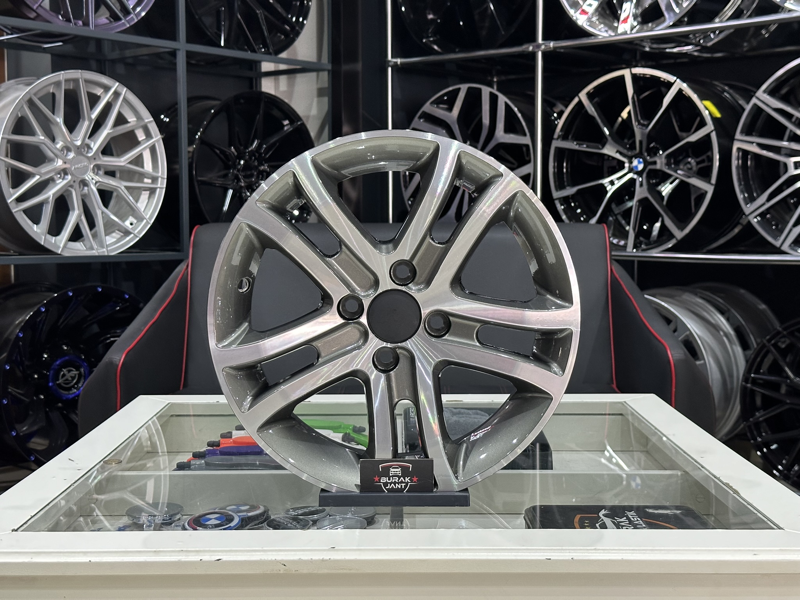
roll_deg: +0.0
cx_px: 400
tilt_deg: -3.9
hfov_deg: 39.7
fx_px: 1109
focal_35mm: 48
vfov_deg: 30.3
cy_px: 300
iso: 200
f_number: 1.78
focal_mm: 6.86
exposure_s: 1/50
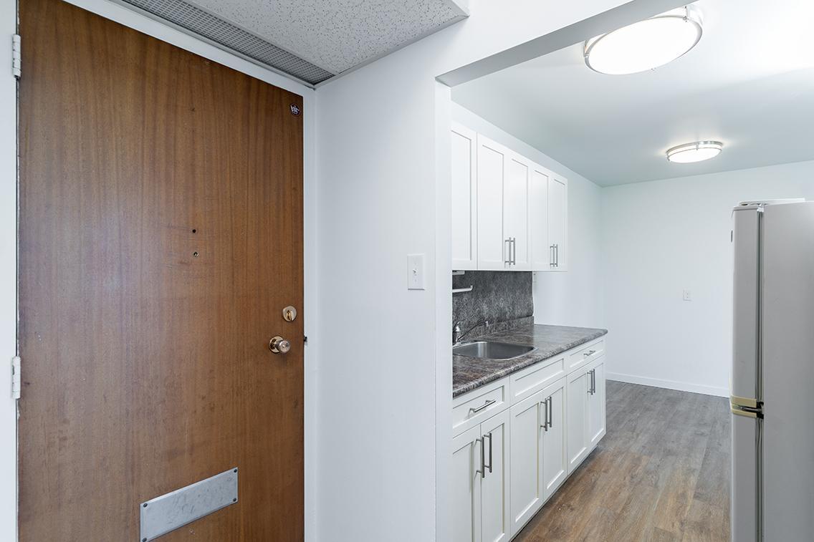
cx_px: 407
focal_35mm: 17
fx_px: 384
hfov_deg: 93.3
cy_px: 271
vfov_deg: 70.4
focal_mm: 17
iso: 400
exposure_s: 1/30
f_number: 5.6
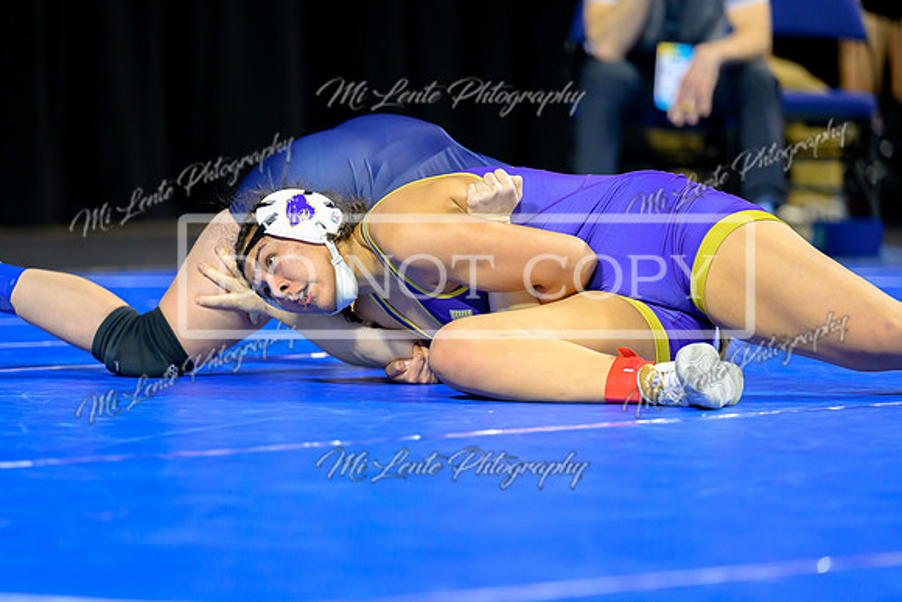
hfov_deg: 8.9
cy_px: 327
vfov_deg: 5.9
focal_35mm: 231
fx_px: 5791
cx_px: 430
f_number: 2.8
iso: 3200
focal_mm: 180
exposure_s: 1/800
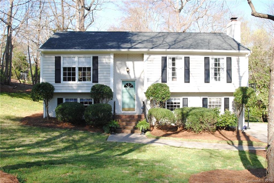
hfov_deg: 57.2
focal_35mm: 33
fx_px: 251
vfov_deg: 40.0
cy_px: 92
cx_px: 137
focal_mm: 22
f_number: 5.6
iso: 100
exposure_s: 1/125
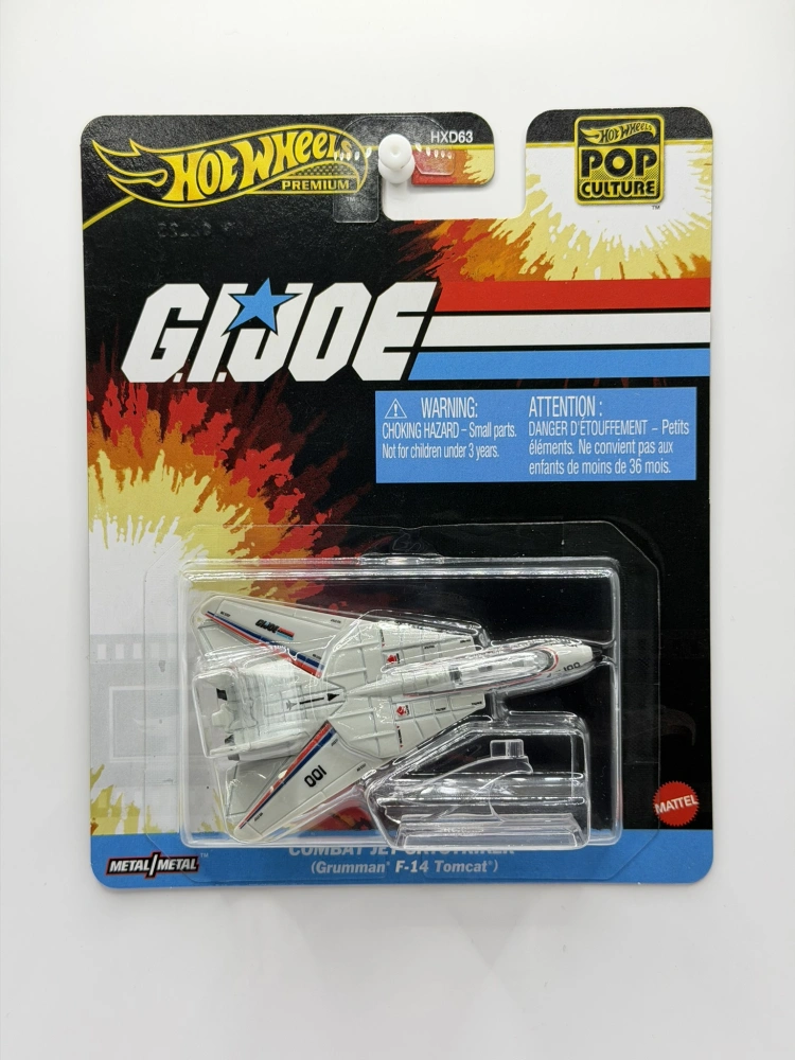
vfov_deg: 39.7
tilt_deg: -1.9
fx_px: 1470
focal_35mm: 48
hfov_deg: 30.3
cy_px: 530
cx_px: 398
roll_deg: -1.4
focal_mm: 6.76
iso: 80
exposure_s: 1/182
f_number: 1.78
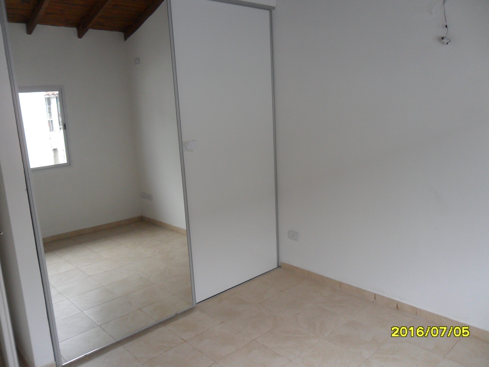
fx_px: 381
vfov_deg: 51.4
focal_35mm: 27
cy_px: 184
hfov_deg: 65.3
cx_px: 244
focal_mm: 4.9
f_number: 3.5
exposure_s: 1/45
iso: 120
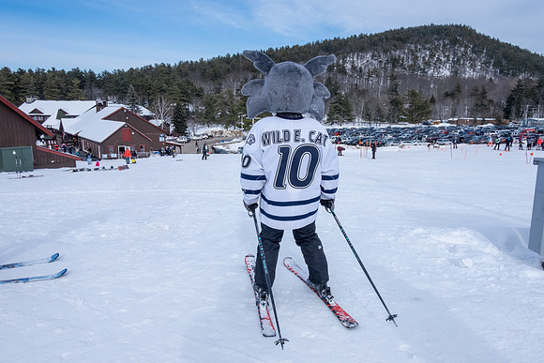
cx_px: 286
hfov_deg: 63.3
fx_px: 441
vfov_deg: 44.7
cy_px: 190
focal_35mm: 29
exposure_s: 1/500
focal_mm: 16
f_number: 11
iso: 640
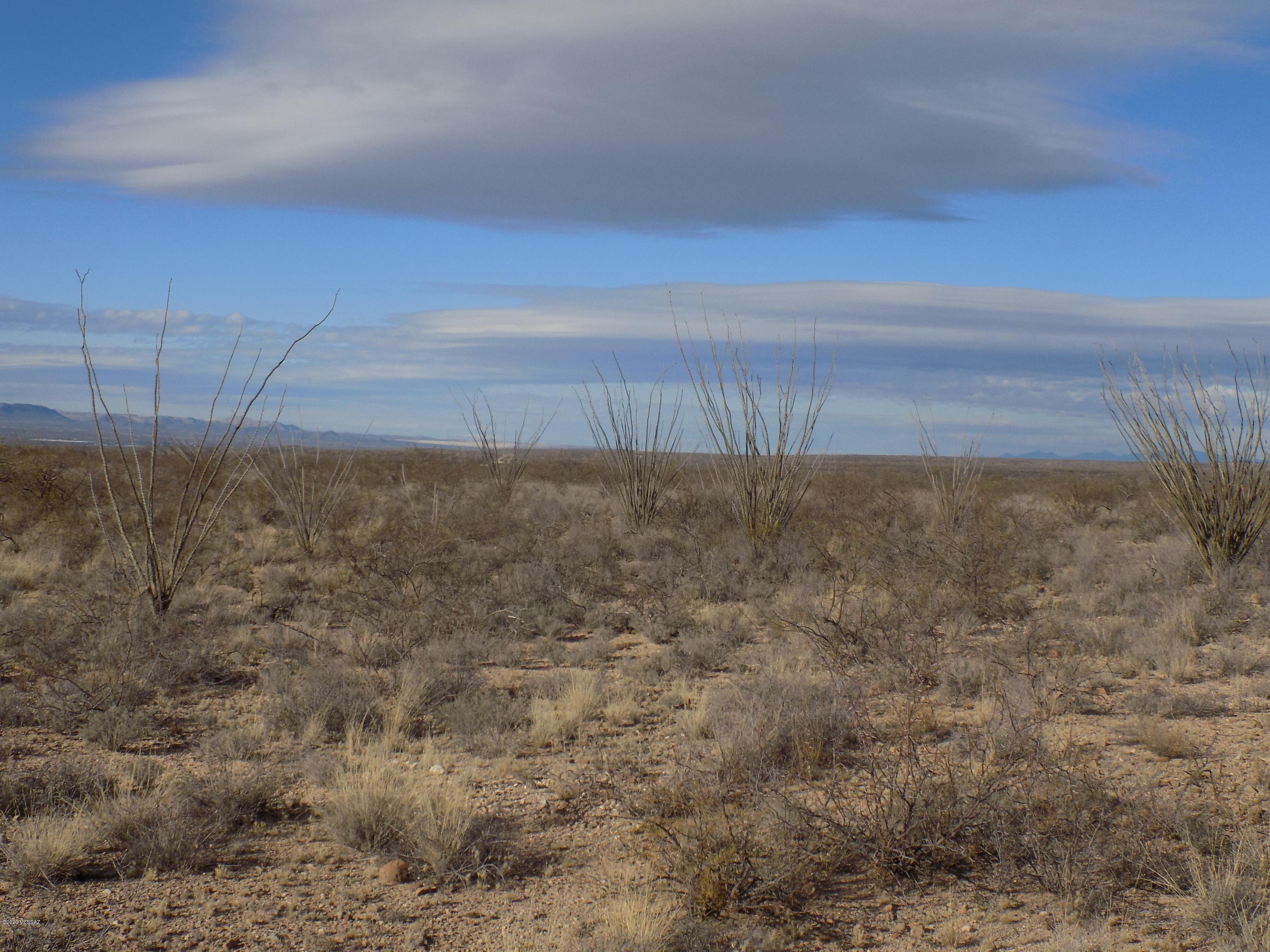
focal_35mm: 46
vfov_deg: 31.5
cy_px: 476
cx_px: 635
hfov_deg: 41.2
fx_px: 1688
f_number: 3.7
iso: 80
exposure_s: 1/1500
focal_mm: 8.1
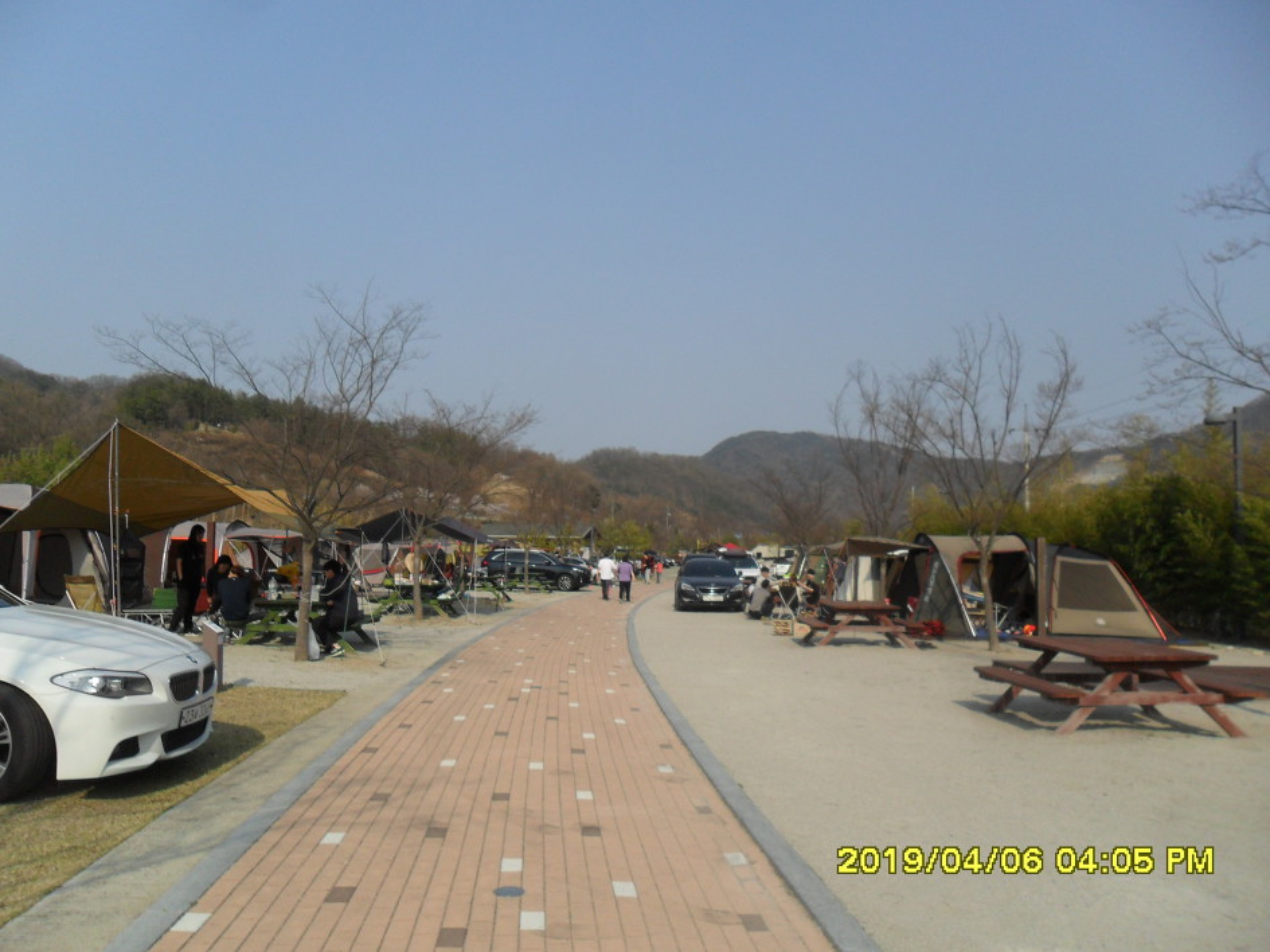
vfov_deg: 51.3
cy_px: 476
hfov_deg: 65.3
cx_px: 635
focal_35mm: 27
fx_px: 990
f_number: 8.9
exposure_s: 1/250
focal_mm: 4.9
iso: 100
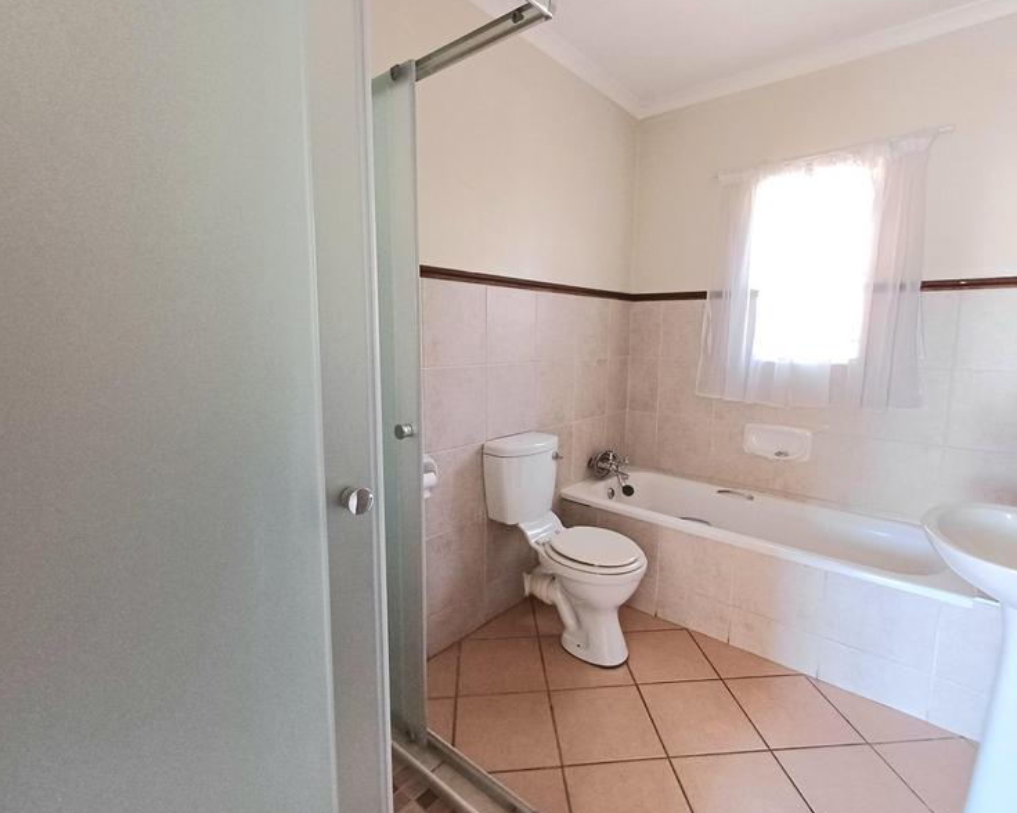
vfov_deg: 77.0
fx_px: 512
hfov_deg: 89.6
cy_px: 405
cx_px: 530
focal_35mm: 17
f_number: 2.2
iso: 125
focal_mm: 1.64
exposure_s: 1/33.4
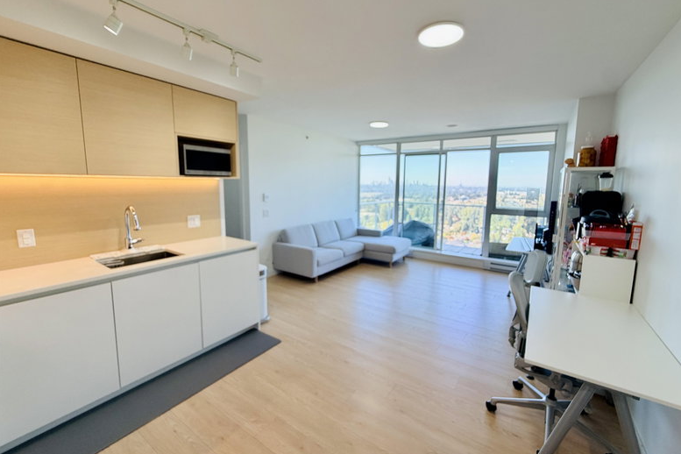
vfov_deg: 77.3
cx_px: 347
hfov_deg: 100.4
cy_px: 218
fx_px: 284
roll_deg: -1.3
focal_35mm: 15
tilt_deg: -6.6
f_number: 2.2
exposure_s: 1/121
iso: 80
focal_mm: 2.22
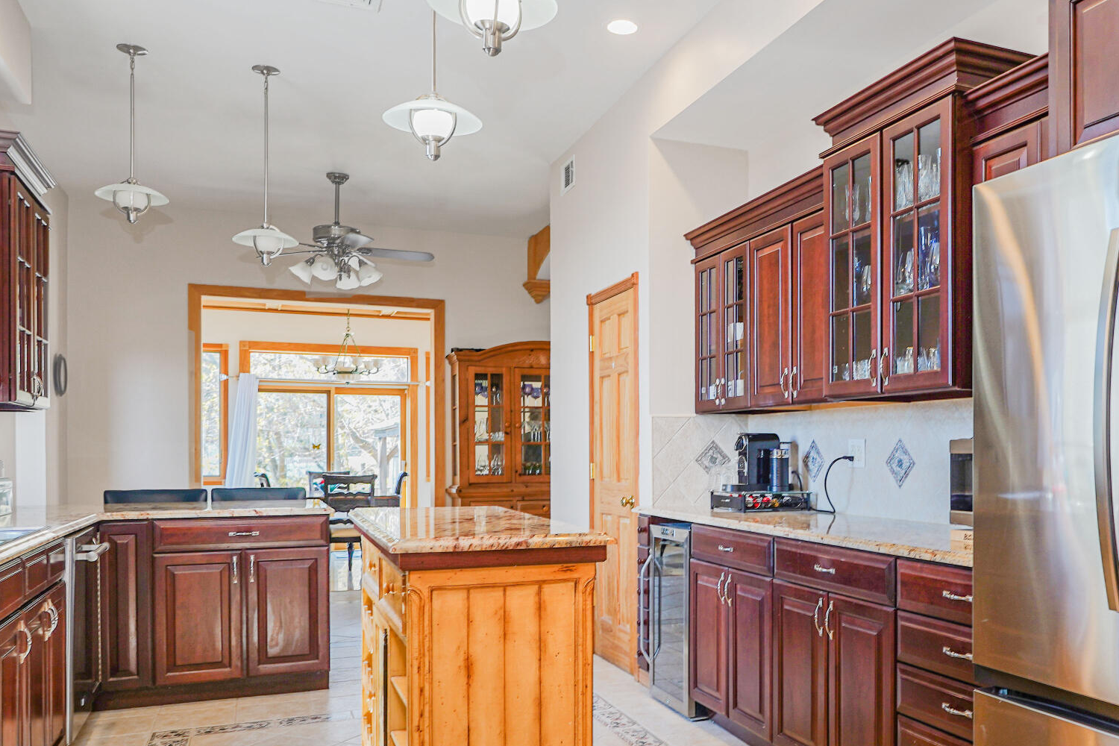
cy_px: 453
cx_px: 729
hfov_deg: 57.7
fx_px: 995
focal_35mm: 32
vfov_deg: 40.9
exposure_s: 1/30
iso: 50
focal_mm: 16
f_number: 4
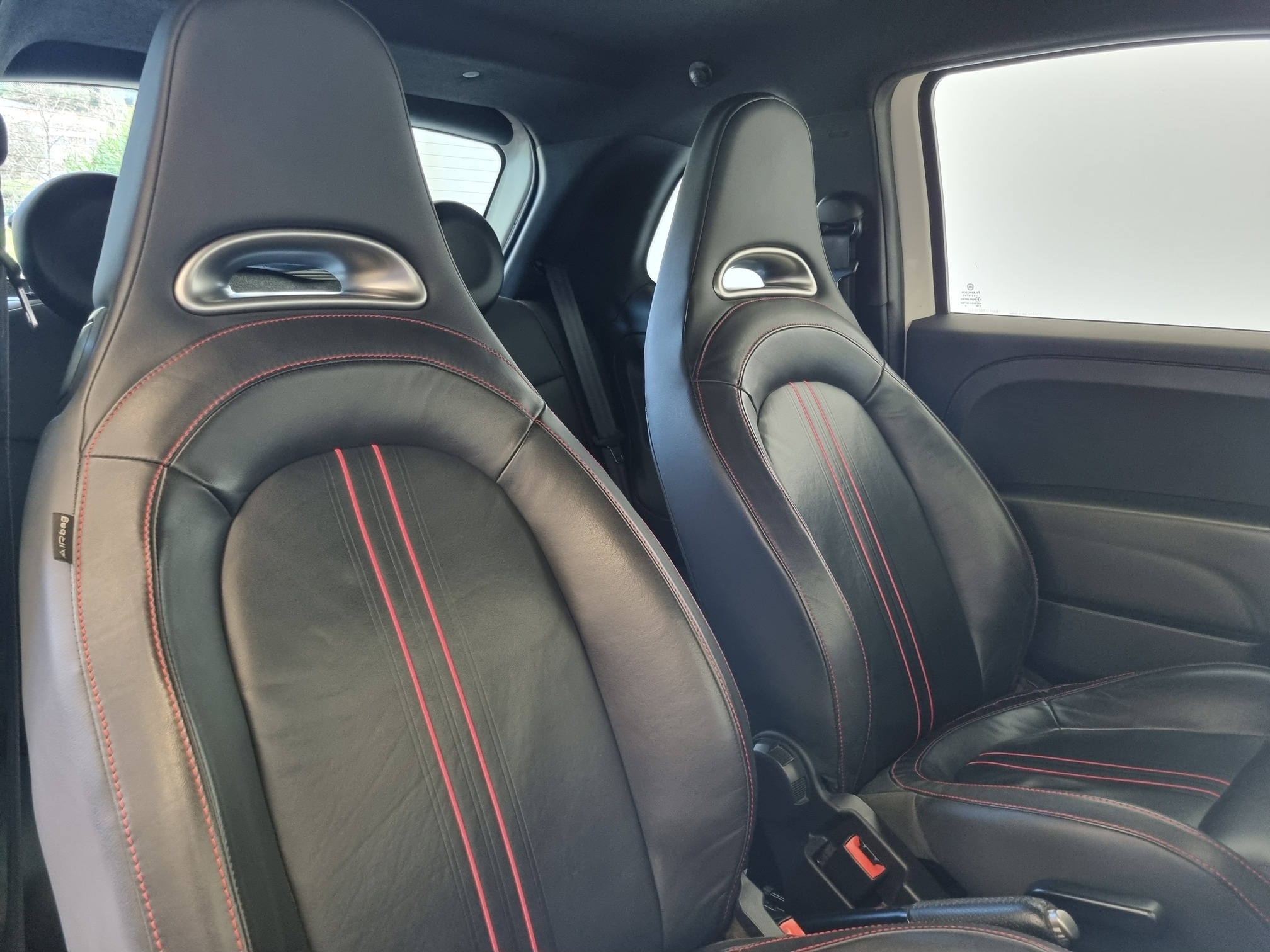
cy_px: 476
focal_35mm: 26
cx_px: 635
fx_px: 954
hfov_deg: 67.3
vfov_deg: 53.1
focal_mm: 5.4
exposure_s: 1/50
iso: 400
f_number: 1.8
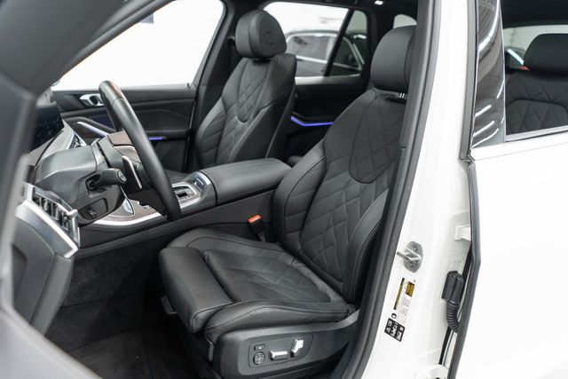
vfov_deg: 46.4
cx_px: 284
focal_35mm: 28
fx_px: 442
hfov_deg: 65.5
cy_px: 190
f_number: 3.2
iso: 800
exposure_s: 1/40
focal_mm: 28
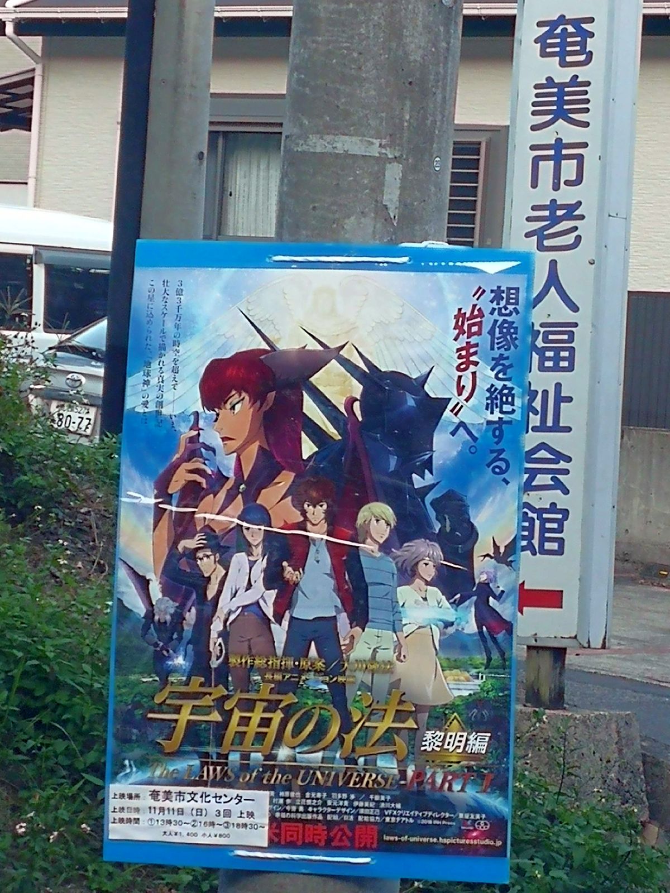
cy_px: 446
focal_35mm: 140
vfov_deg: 14.1
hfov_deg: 10.6
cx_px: 335
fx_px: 3613
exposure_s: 1/120
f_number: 2.2
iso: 80
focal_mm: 3.95
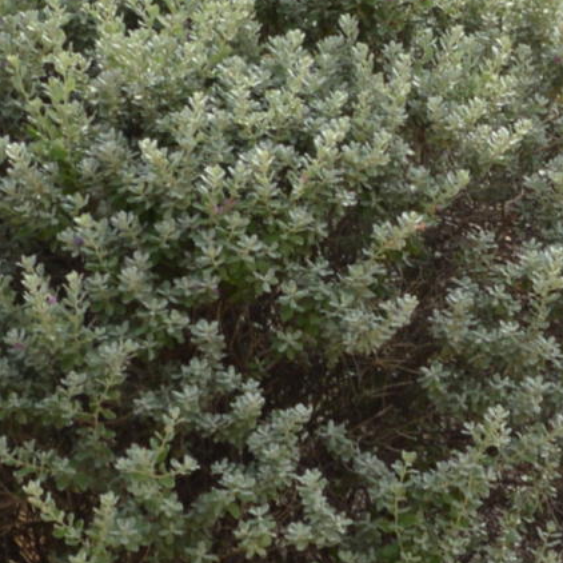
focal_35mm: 172
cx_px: 1530
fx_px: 3165
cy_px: 286
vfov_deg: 10.2
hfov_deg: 8.8
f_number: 9
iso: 100
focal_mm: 19
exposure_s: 1/200
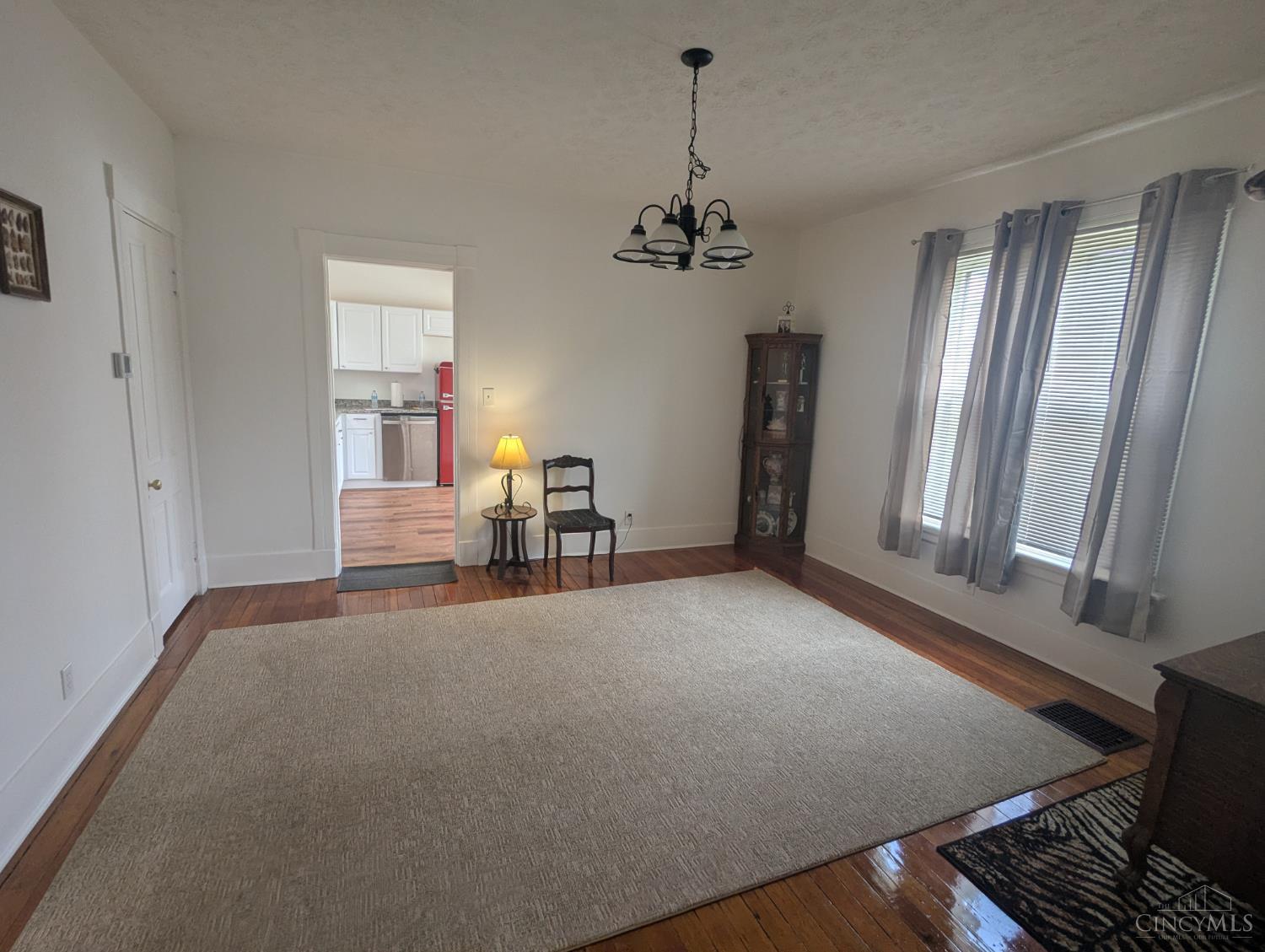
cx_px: 632
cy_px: 476
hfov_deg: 94.4
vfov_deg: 78.2
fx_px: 585
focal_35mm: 16
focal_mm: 2.35
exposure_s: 1/120
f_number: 2.2
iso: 75
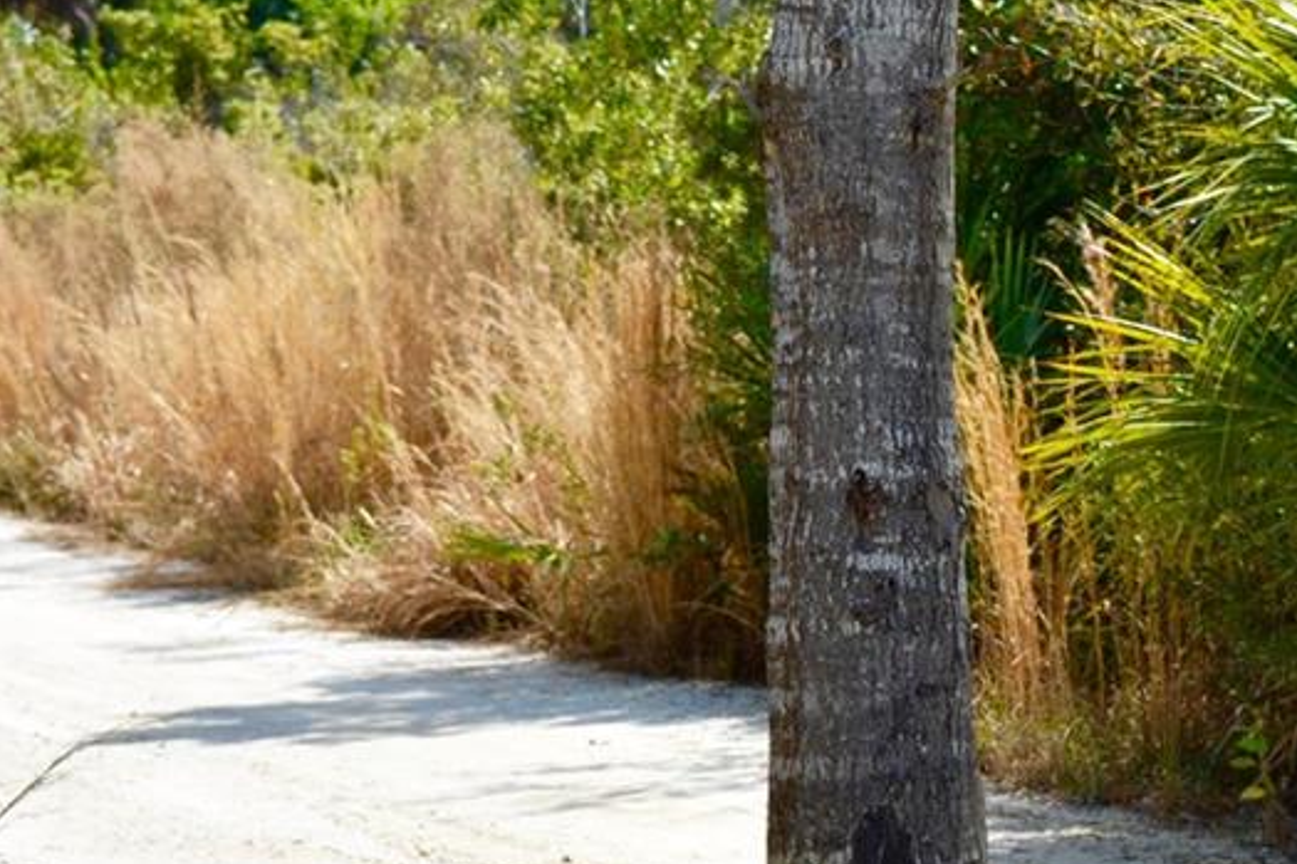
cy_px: 673
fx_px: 6267
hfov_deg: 11.6
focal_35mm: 174
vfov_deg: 7.9
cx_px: 1460
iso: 100
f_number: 9
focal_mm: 38
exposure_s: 1/320
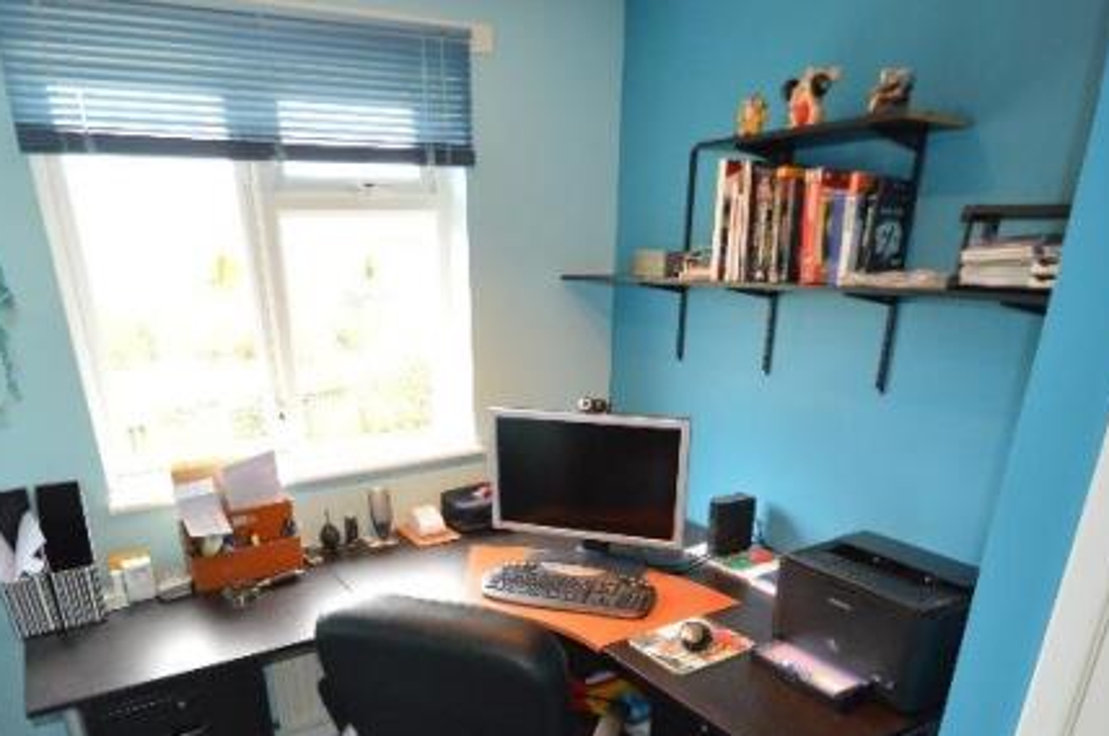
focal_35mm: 23
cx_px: 503
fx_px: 707
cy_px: 562
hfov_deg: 76.0
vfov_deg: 52.3
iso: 560
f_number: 3.5
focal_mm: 10
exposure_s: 1/60
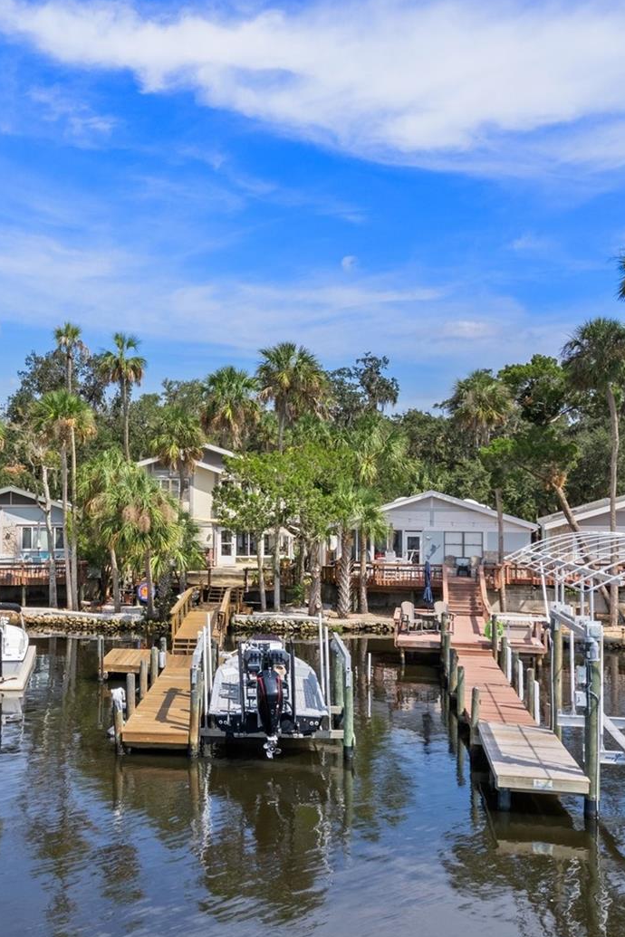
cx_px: 126
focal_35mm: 34
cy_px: 473
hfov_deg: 37.5
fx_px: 885
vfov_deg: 55.8
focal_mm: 8.38
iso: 100
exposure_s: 1/1000
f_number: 2.8
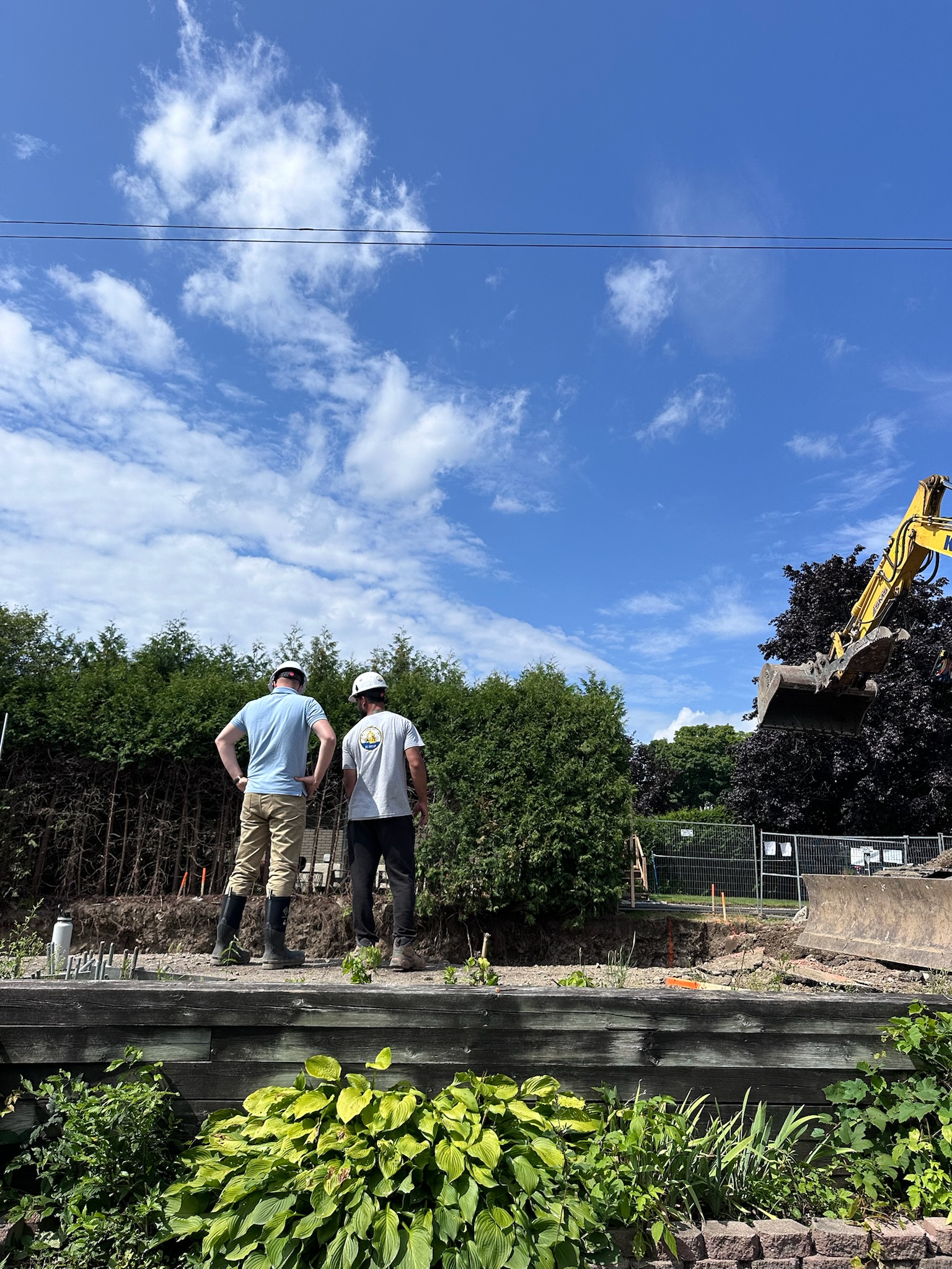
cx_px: 476
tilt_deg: +21.8
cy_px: 634
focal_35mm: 24
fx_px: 880
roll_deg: -1.6
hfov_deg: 56.8
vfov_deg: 71.6
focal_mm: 6.86
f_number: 1.78
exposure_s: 1/6211
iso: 80
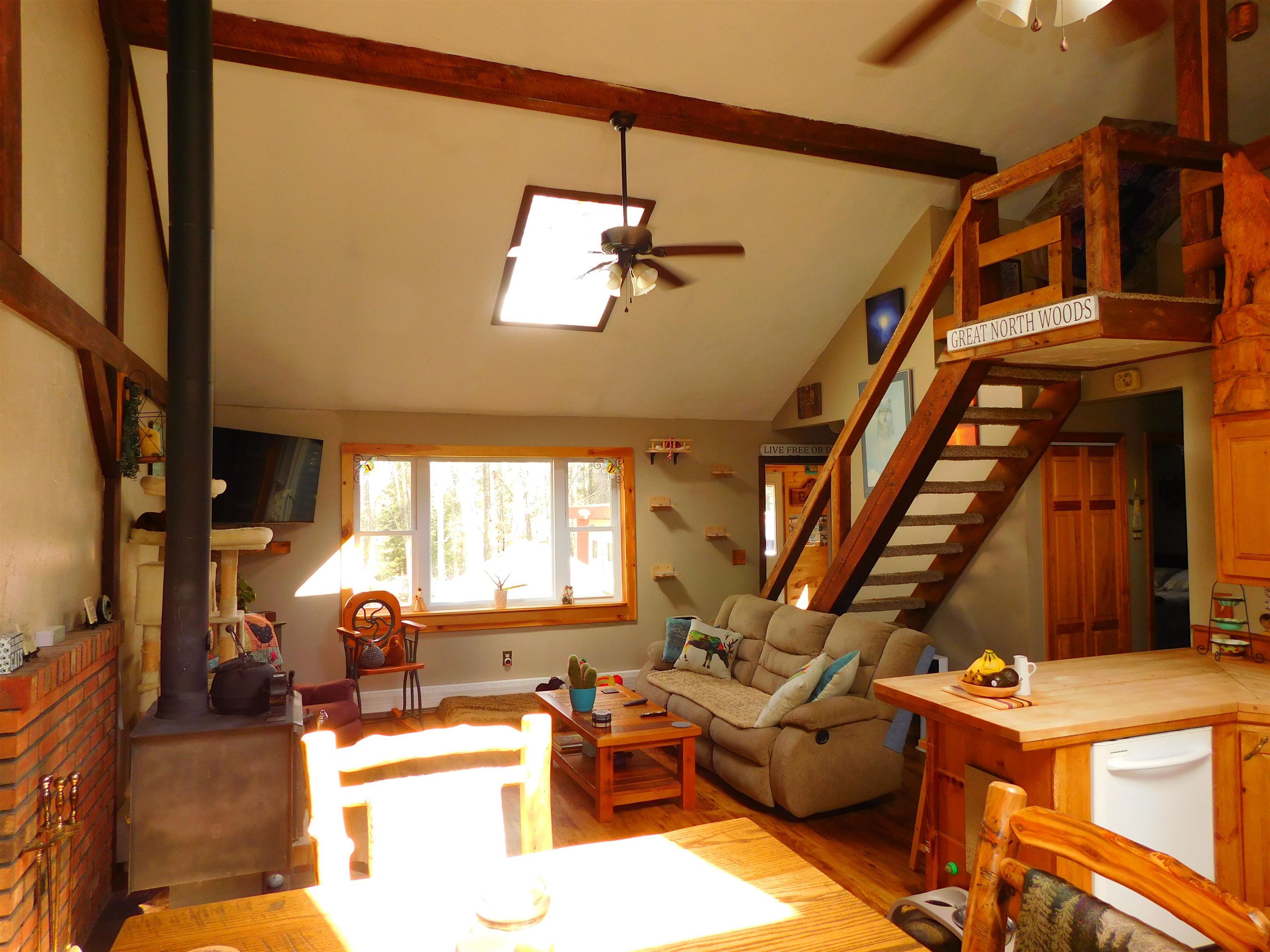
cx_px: 635
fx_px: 844
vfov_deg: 58.9
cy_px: 476
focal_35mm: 23
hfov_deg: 73.9
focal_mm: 4
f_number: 3
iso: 125
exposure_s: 1/40
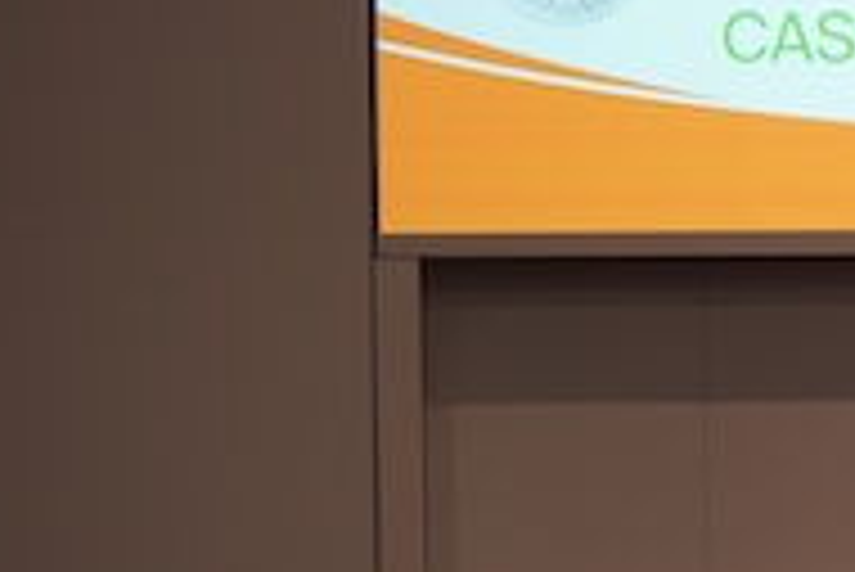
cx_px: 1377
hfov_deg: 10.0
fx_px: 4706
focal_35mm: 198
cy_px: 347
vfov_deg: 6.9
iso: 1000
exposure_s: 1/100
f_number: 4
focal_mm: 49
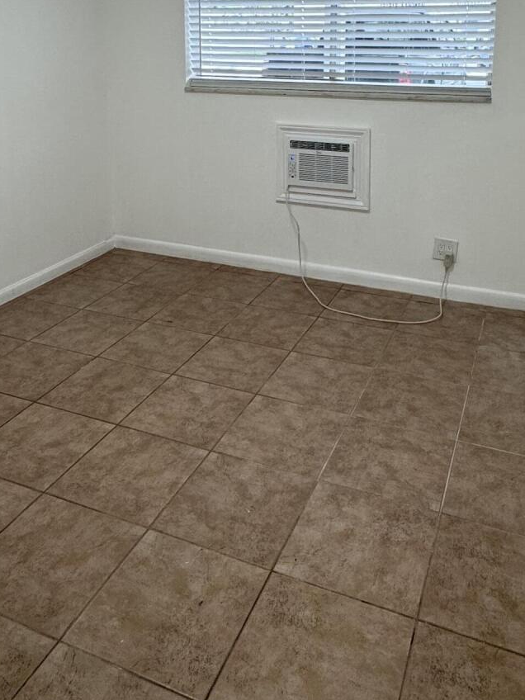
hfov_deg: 42.9
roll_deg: +0.3
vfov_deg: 52.0
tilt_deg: -10.3
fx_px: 667
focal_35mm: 33
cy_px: 146
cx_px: 267
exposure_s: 1/120
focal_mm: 2.22
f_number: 2.2
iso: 160
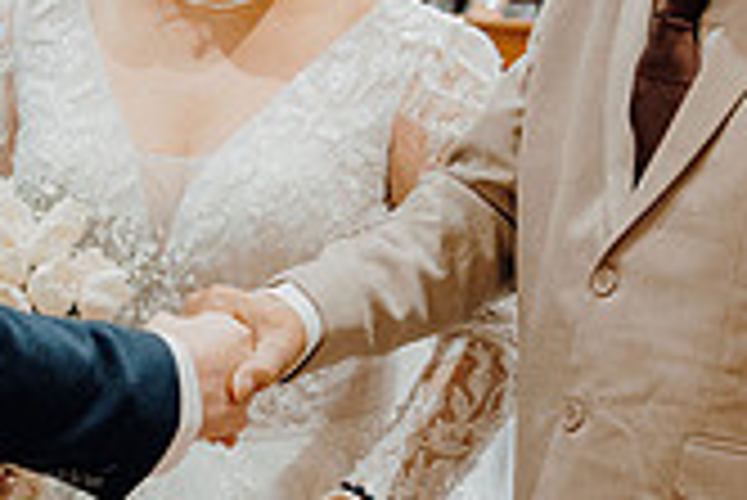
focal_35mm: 196
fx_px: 4070
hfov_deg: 10.5
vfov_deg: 7.0
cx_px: 230
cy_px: 182
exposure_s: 1/160
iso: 4000
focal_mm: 56
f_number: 3.5
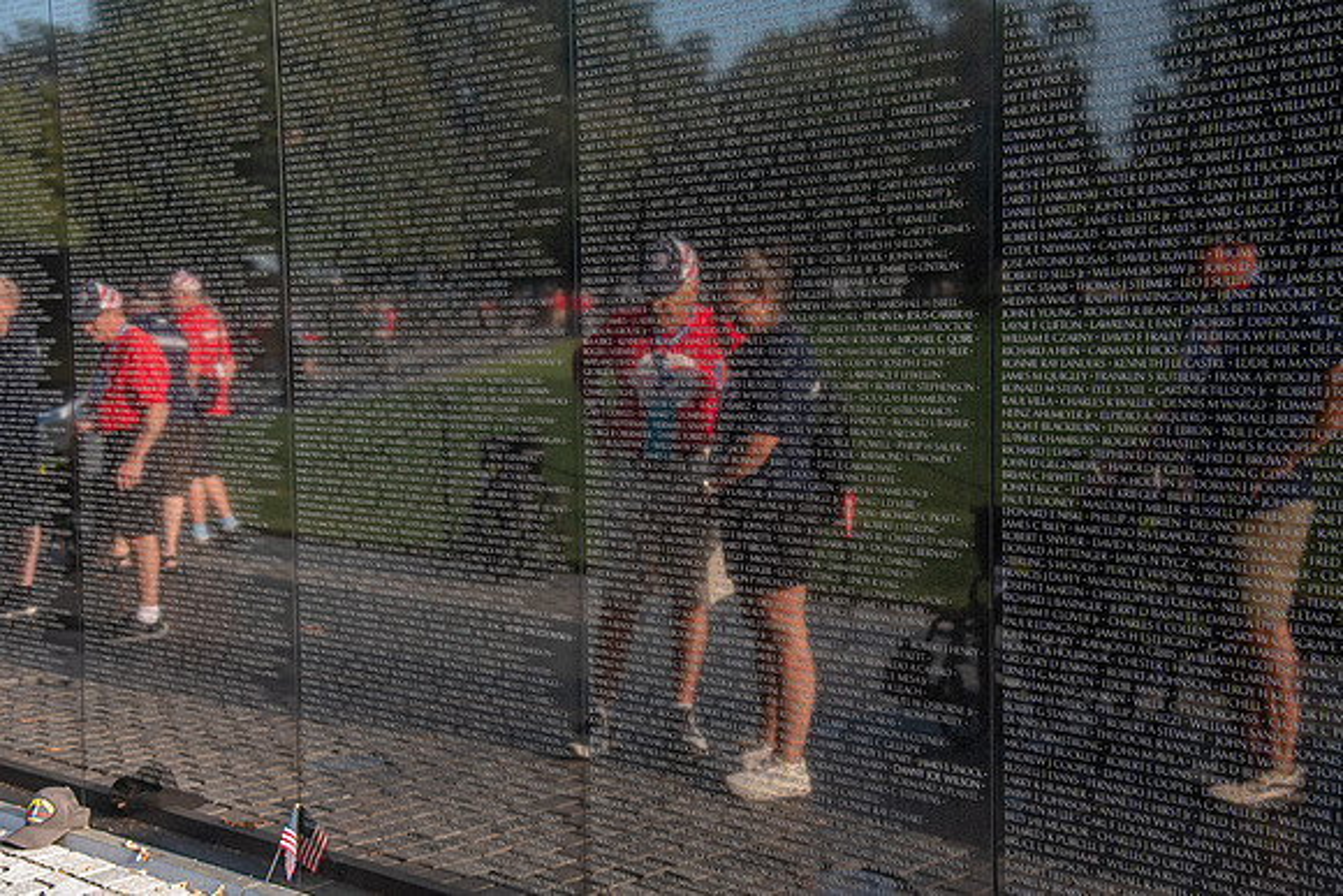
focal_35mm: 48
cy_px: 448
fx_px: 1803
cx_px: 672
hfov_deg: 40.8
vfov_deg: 27.9
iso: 720
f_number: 5
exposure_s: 1/160
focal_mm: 46
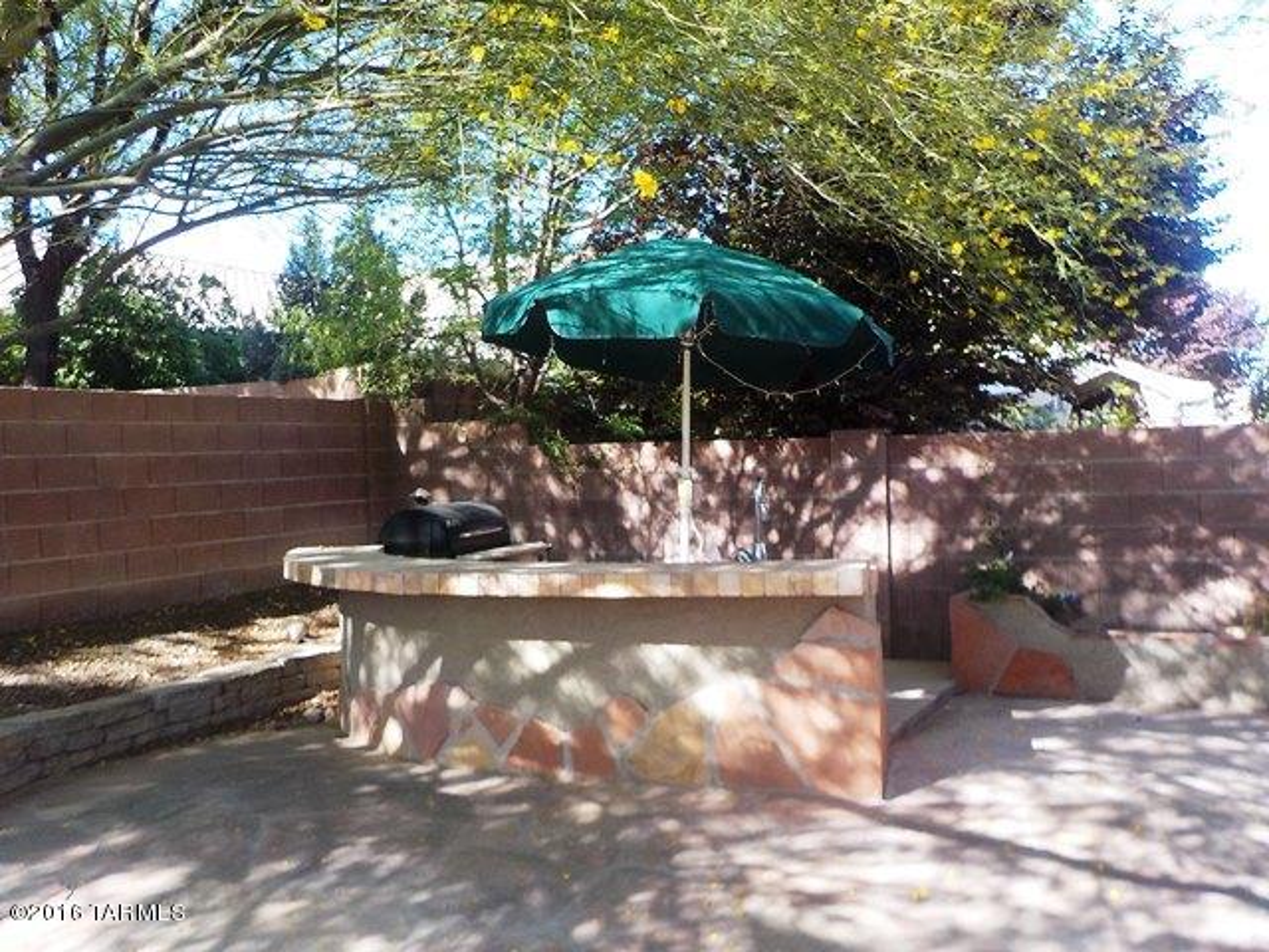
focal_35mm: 30
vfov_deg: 46.8
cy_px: 476
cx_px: 634
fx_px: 1100
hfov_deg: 60.0
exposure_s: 1/160
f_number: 3.3
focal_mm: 4.1
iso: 125
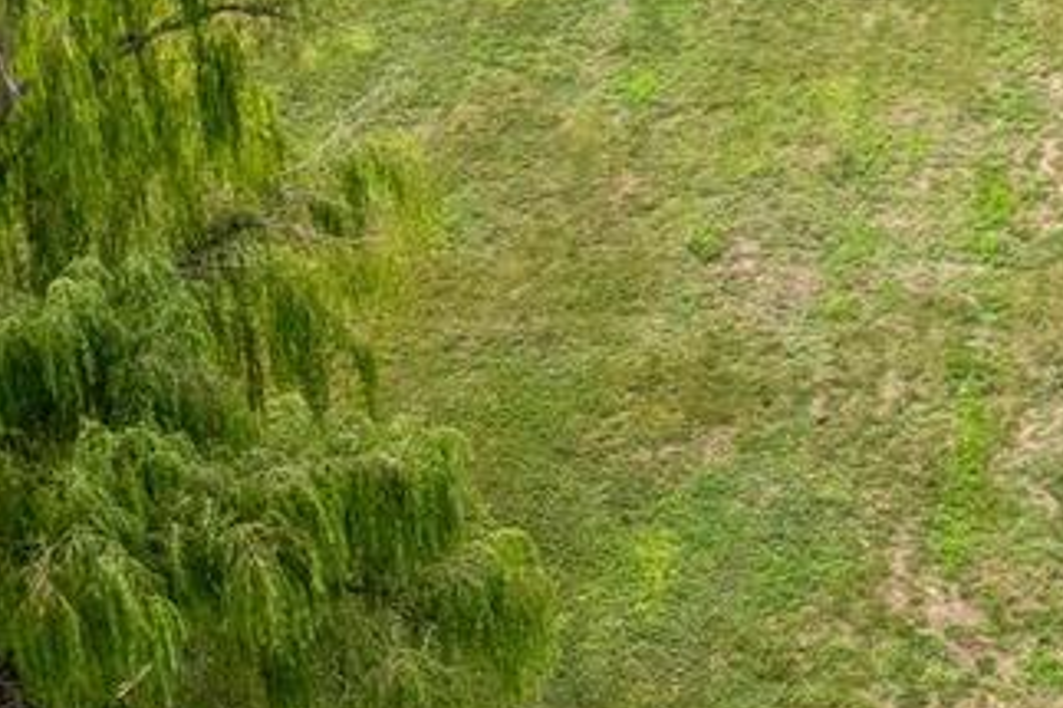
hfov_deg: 19.9
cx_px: 1155
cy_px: -459
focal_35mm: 98
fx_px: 2892
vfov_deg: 12.9
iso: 110
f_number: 2.8
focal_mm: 8.38
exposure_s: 1/500
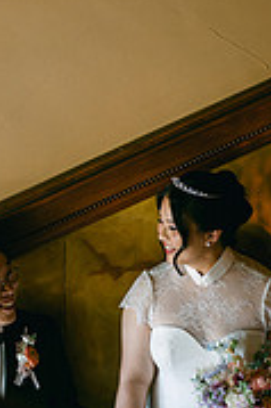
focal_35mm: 126
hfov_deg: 10.9
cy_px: 134
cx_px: 112
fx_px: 1425
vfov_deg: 16.2
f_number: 1.8
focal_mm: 50
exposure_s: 1/125
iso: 500
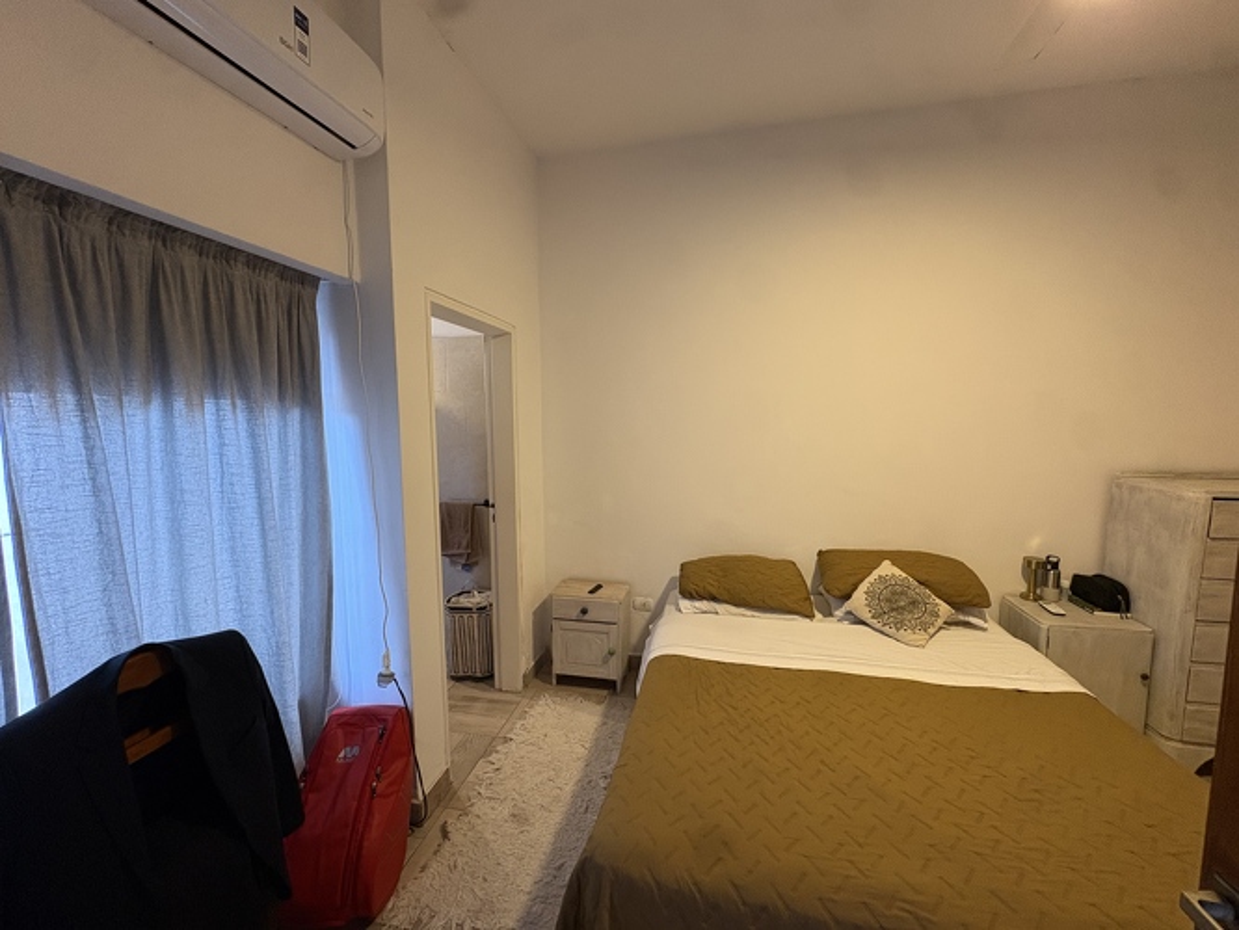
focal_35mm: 14
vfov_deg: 85.7
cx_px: 620
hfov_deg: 102.0
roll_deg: +0.5
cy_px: 465
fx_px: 501
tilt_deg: -4.9
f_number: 2.2
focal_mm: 2.22
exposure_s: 1/60
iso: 250
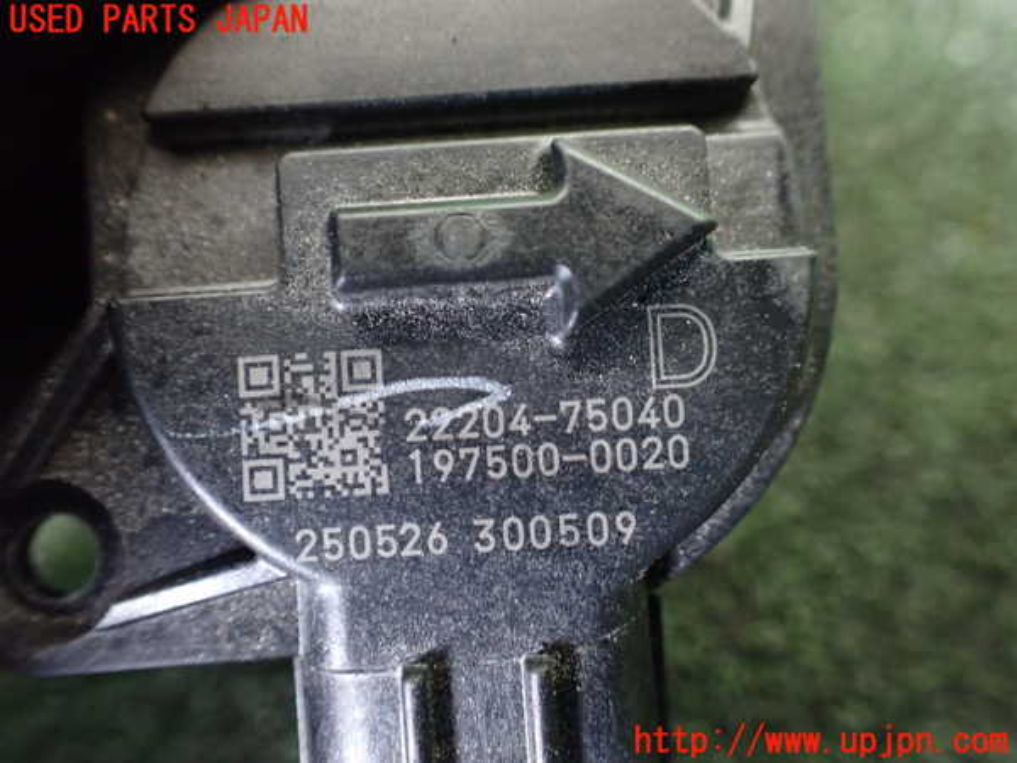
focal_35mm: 30
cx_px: 508
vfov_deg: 46.8
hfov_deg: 60.0
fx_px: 881
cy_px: 382
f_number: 2.3
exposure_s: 1/30
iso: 1000
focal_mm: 5.4
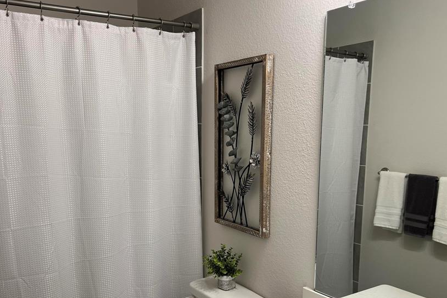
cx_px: 189
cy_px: 183
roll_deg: +0.3
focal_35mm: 34
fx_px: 422
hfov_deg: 55.5
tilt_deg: -7.4
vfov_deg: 38.7
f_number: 1.5
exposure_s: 1/120
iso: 80
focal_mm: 5.7
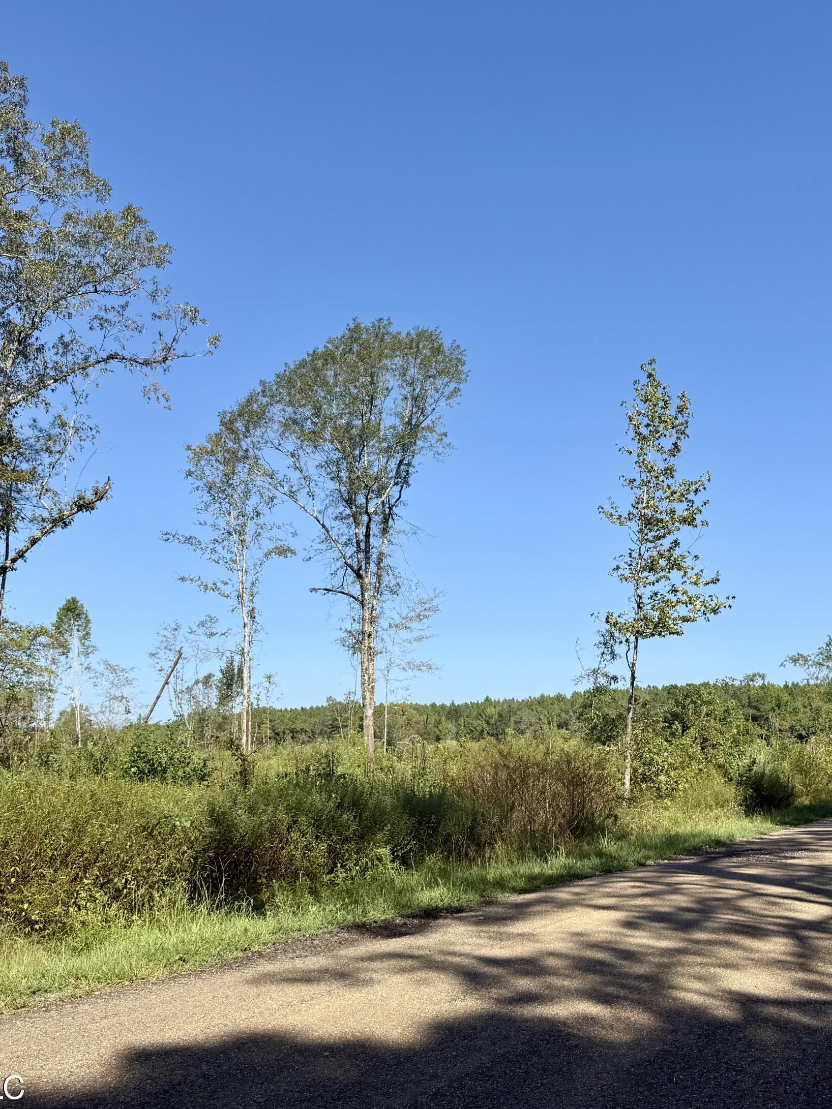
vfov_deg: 55.4
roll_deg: +1.2
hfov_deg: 42.9
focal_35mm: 33
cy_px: 568
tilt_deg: +11.3
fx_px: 1058
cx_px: 449
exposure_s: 1/3279
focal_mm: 6.76
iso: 80
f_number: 1.78
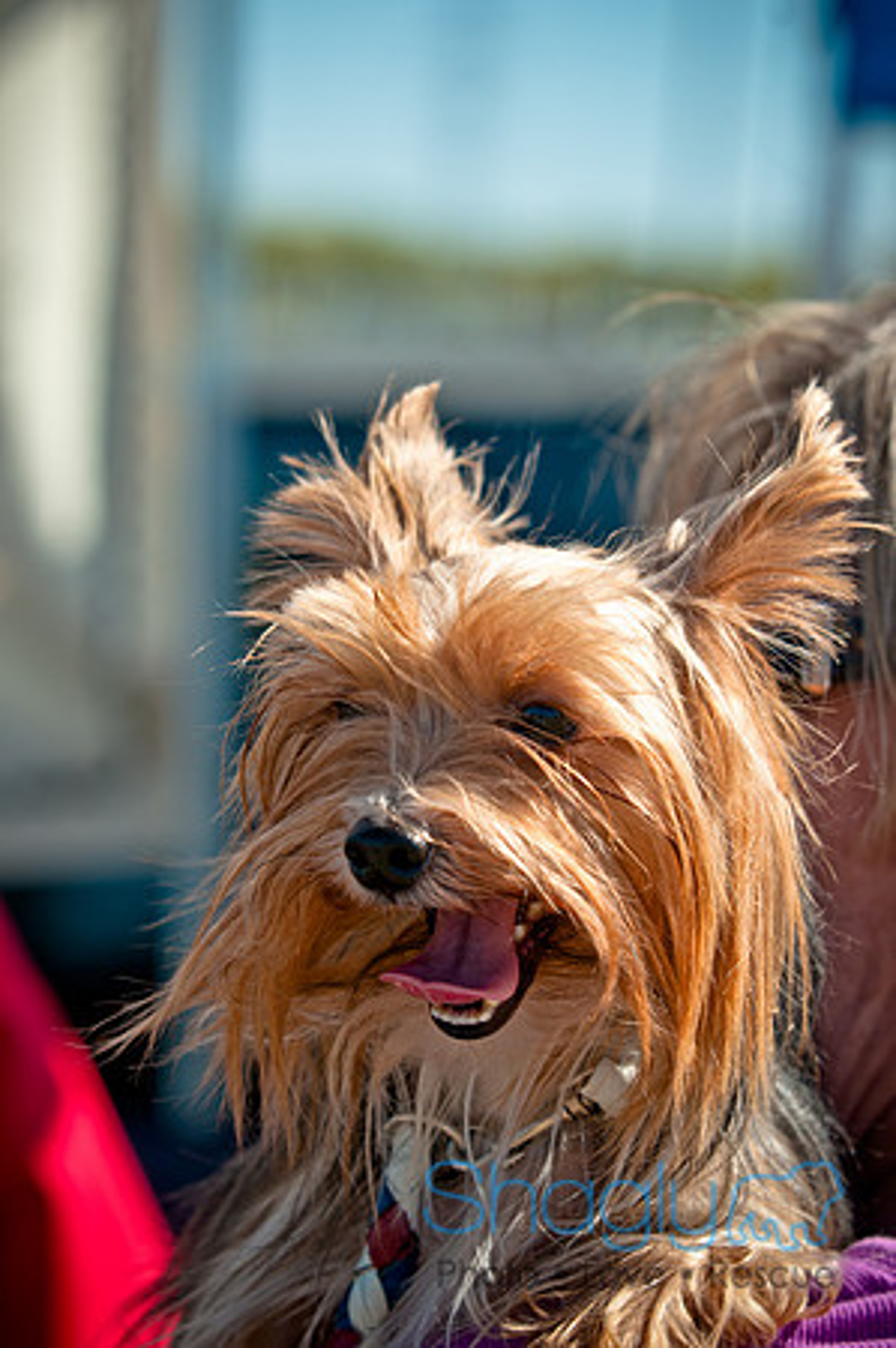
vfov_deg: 17.1
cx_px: 448
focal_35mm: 120
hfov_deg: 11.4
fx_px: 4490
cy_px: 674
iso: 200
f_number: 5
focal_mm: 80
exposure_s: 1/640
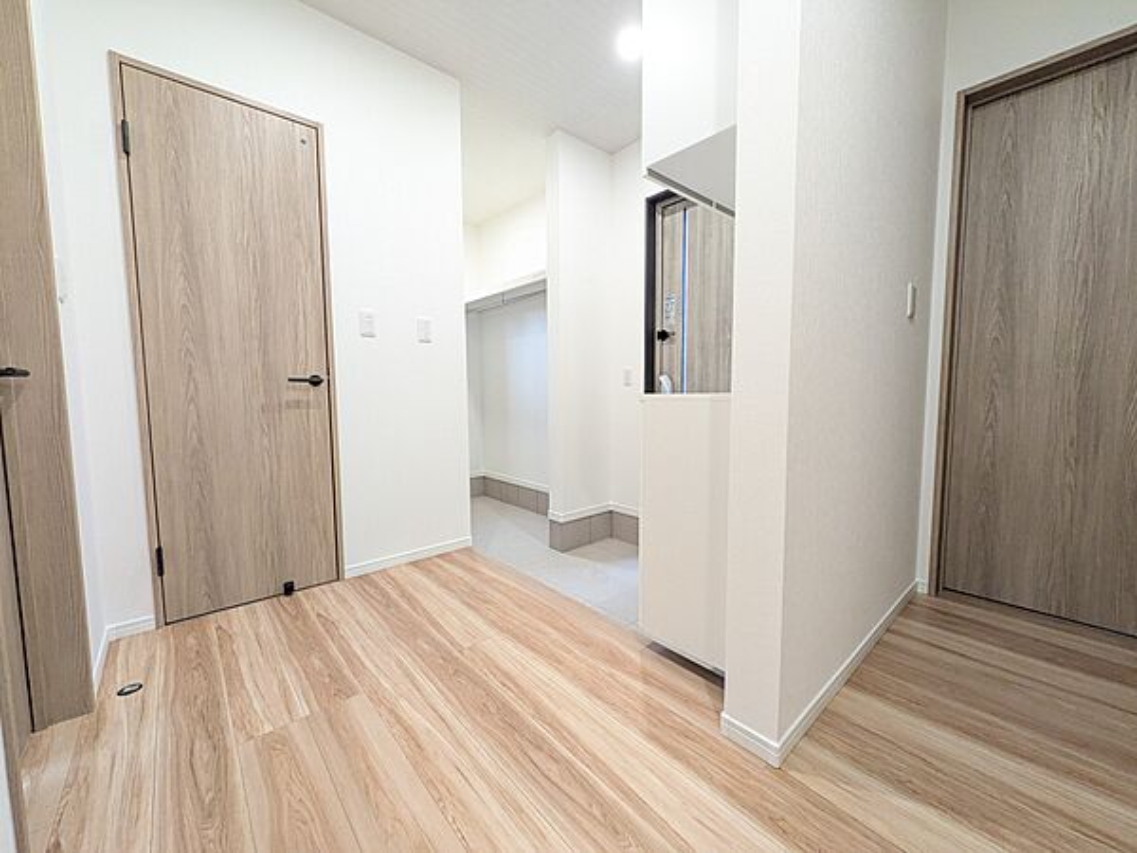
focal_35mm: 14
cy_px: 426
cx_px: 568
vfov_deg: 85.7
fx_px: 460
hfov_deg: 102.1
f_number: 2.2
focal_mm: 1.83
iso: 417
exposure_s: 1/50
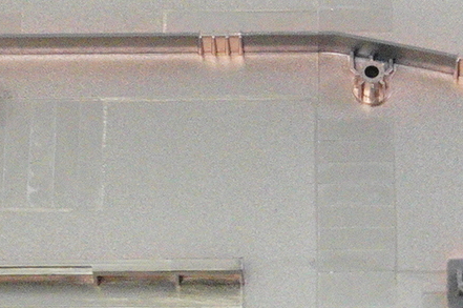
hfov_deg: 8.3
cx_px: 331
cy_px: 152
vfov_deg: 5.6
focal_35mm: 247
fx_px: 3171
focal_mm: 29
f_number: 5.6
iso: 5000
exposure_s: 1/200
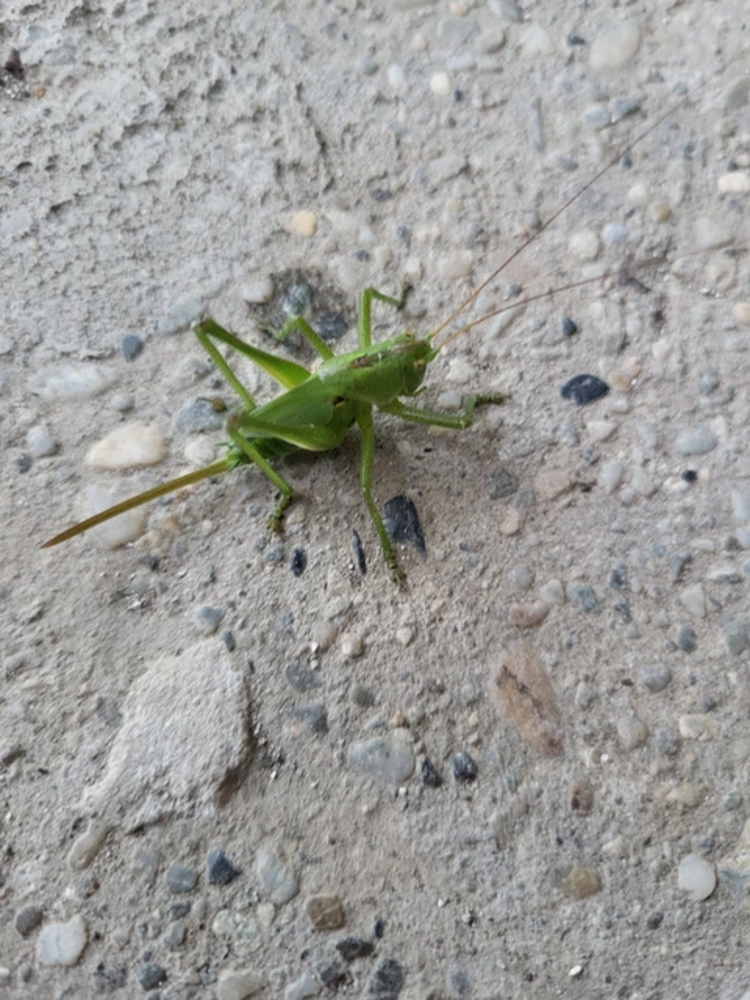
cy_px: 500
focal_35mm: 26
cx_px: 375
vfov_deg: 67.3
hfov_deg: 53.1
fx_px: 751
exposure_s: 1/50
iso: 250
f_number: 1.8
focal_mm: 5.4
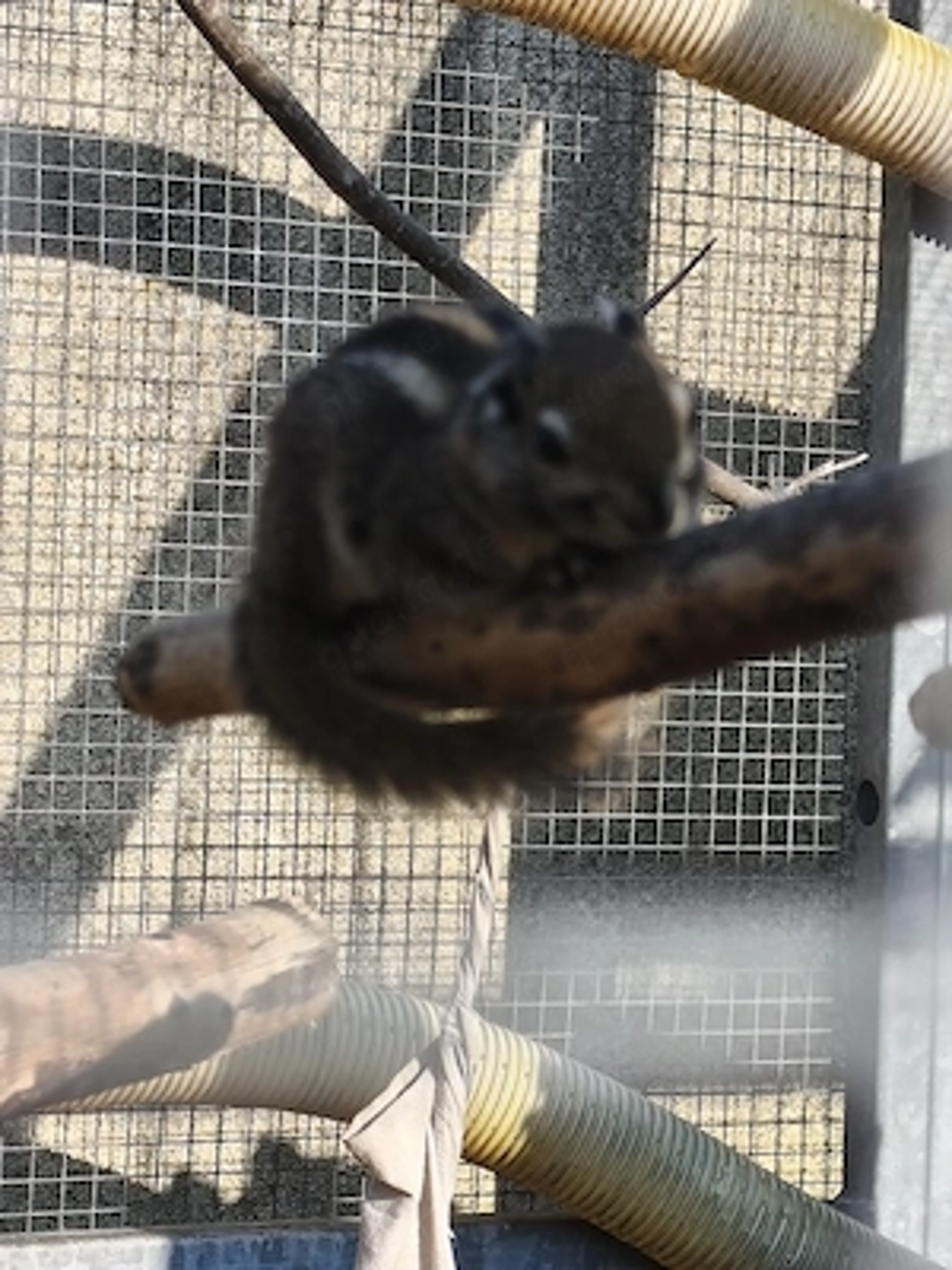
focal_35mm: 106
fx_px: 3887
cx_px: 476
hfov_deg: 14.0
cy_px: 635
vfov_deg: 18.5
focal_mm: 6.14
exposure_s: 1/323
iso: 50
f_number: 1.65
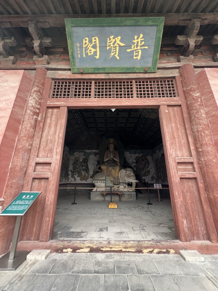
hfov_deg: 89.9
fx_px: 109
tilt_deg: +17.0
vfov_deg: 106.2
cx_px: 109
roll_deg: +0.4
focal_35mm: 13
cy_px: 146
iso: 200
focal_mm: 1.57
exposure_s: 1/99
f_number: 1.8
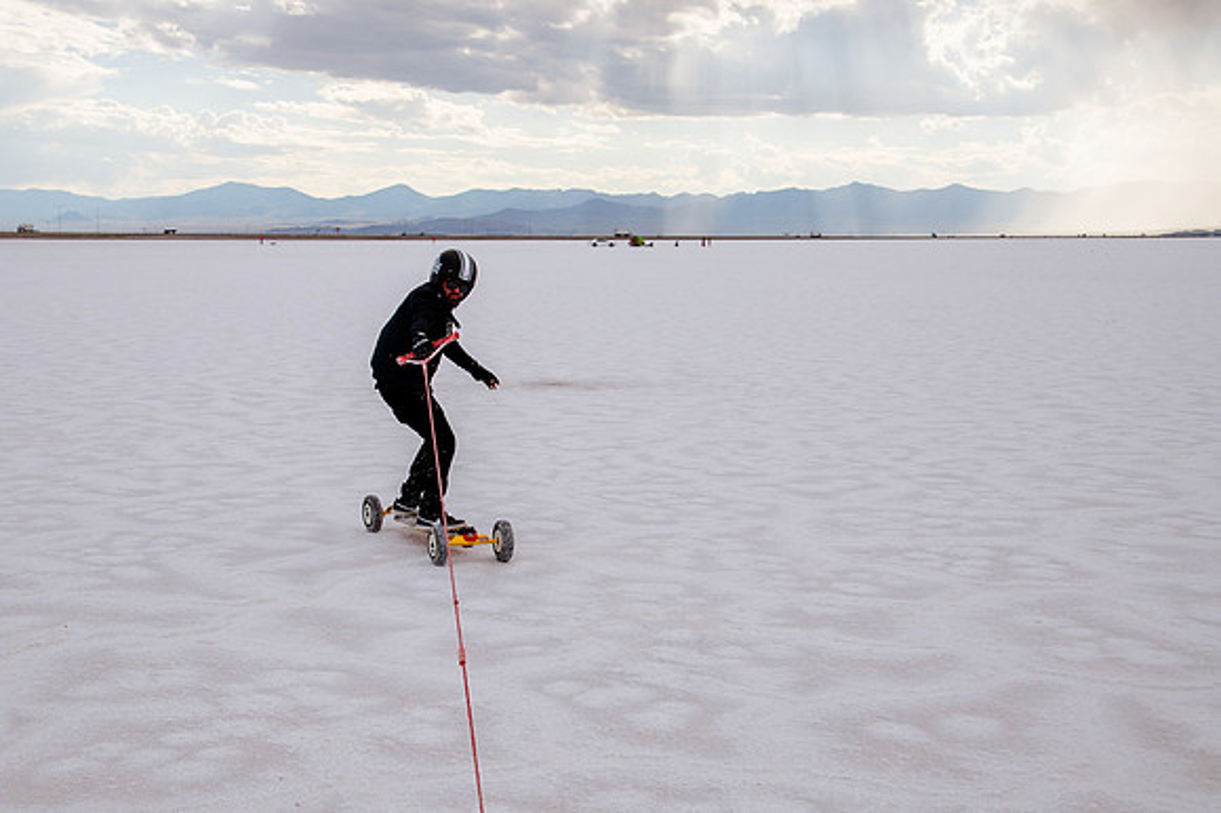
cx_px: 522
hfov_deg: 43.7
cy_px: 407
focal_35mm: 45
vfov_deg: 30.0
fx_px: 1517
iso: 100
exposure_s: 1/250
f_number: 9
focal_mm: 38
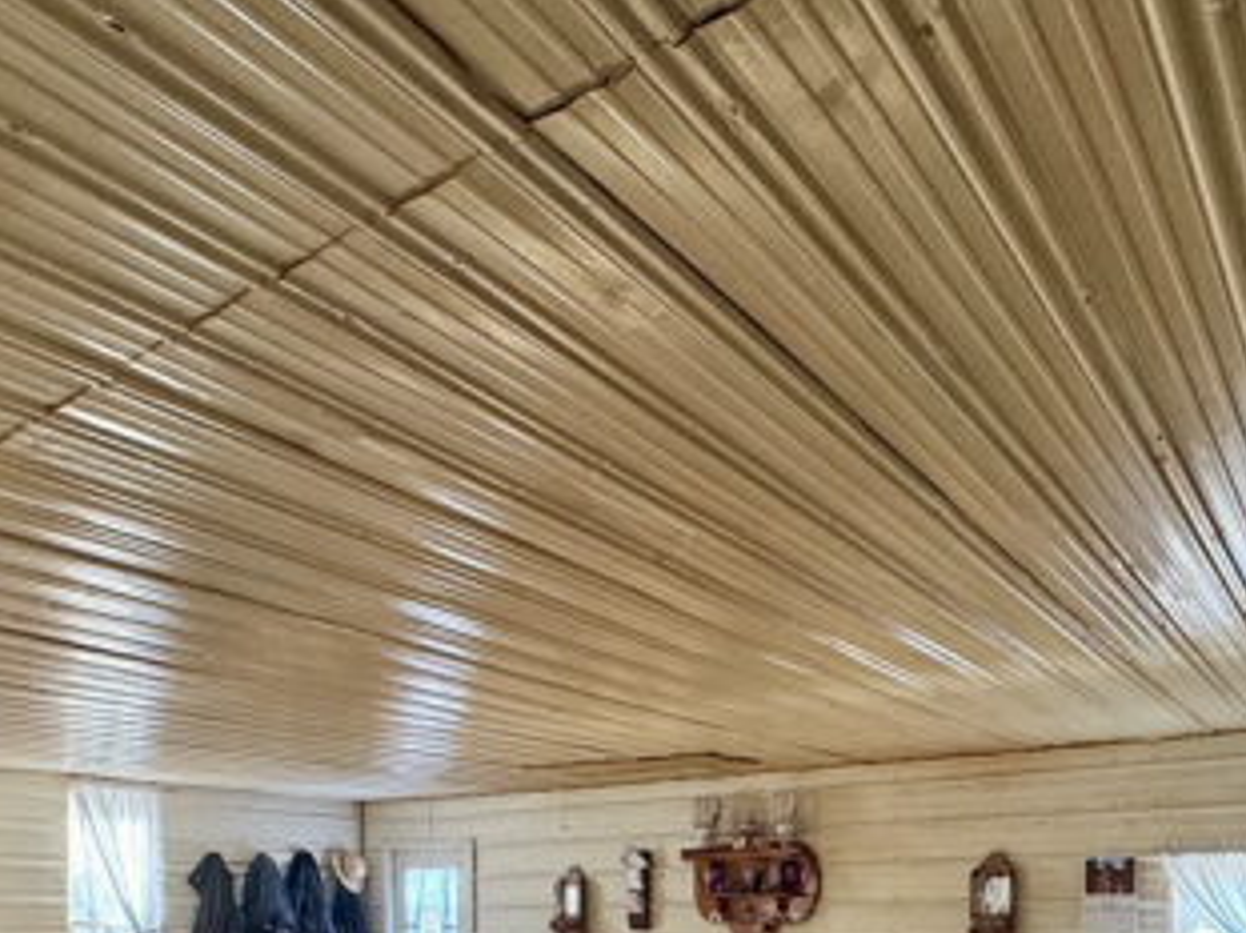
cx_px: 691
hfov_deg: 59.8
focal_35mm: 30
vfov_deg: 40.9
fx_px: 1079
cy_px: 929
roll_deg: +0.0
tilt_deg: -1.2
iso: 500
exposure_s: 1/60
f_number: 2.2
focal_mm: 2.22
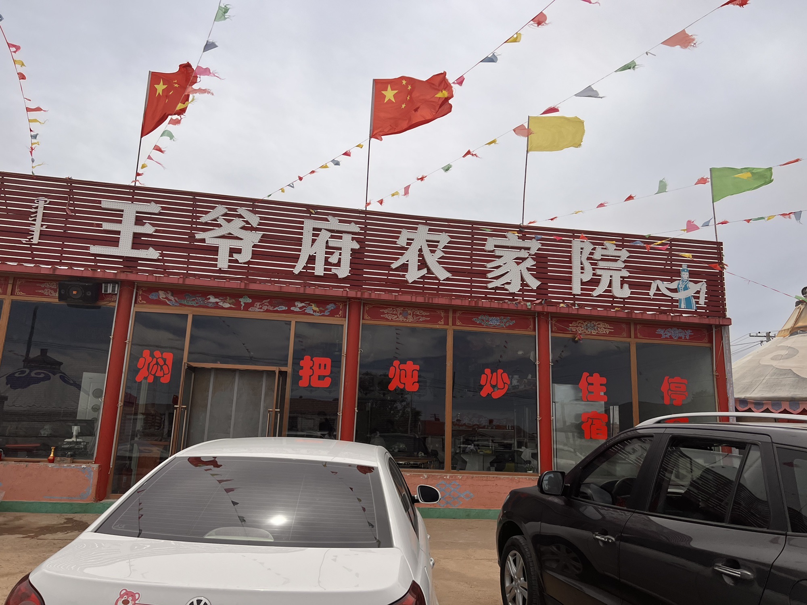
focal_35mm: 26
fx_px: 606
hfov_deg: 67.3
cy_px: 302
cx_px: 404
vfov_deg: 53.1
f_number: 1.5
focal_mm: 5.7
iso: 50
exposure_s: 1/8696
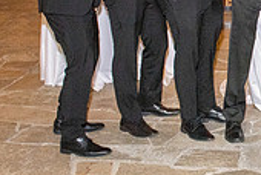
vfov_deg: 14.7
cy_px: 12
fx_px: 668
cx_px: 339
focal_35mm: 92
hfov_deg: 20.2
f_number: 4
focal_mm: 24
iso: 1600
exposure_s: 1/160
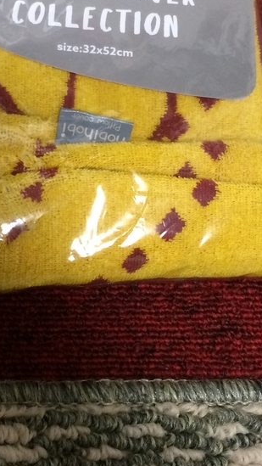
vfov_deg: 30.4
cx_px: 89
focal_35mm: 69
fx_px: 852
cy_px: 157
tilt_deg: -74.5
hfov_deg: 17.4
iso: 200
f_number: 2.2
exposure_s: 1/30
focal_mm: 4.15
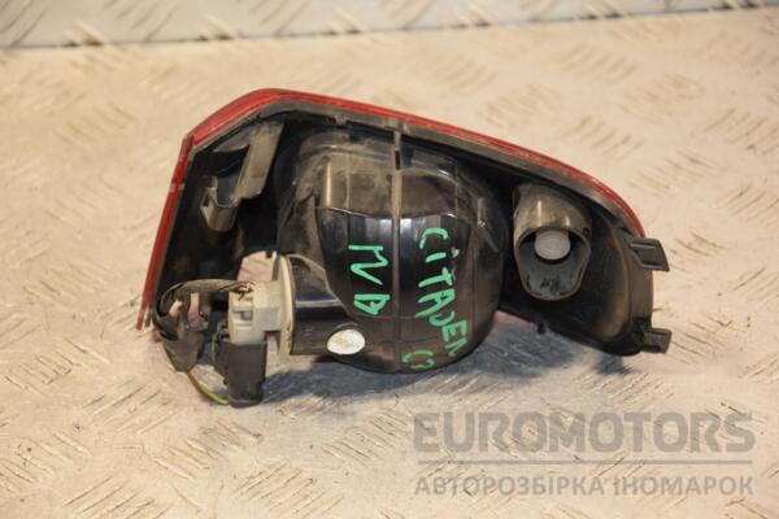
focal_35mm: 128
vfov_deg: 10.8
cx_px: 390
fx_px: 2759
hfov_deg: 16.1
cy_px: 260
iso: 800
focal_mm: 85
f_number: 5.6
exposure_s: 1/125
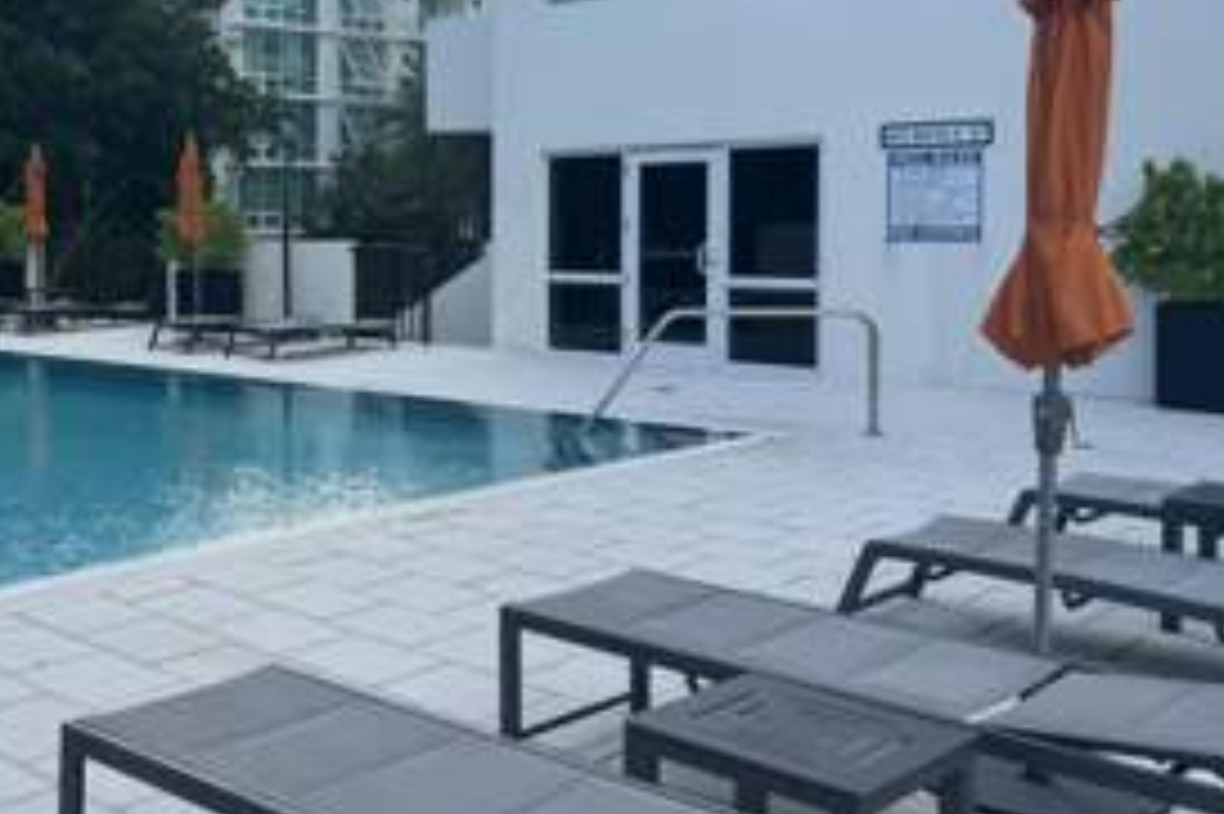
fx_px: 1495
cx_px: 162
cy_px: 268
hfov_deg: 41.6
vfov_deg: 30.2
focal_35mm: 44
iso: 80
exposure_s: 1/1366
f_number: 1.78
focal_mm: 6.76
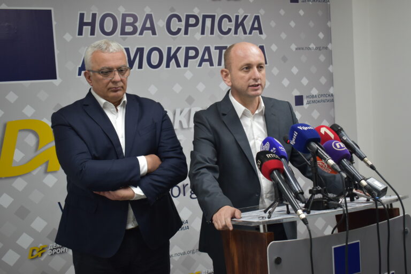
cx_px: 206
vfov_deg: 29.9
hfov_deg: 43.6
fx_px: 514
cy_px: 137
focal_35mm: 45
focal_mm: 30
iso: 400
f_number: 4.2
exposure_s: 1/50
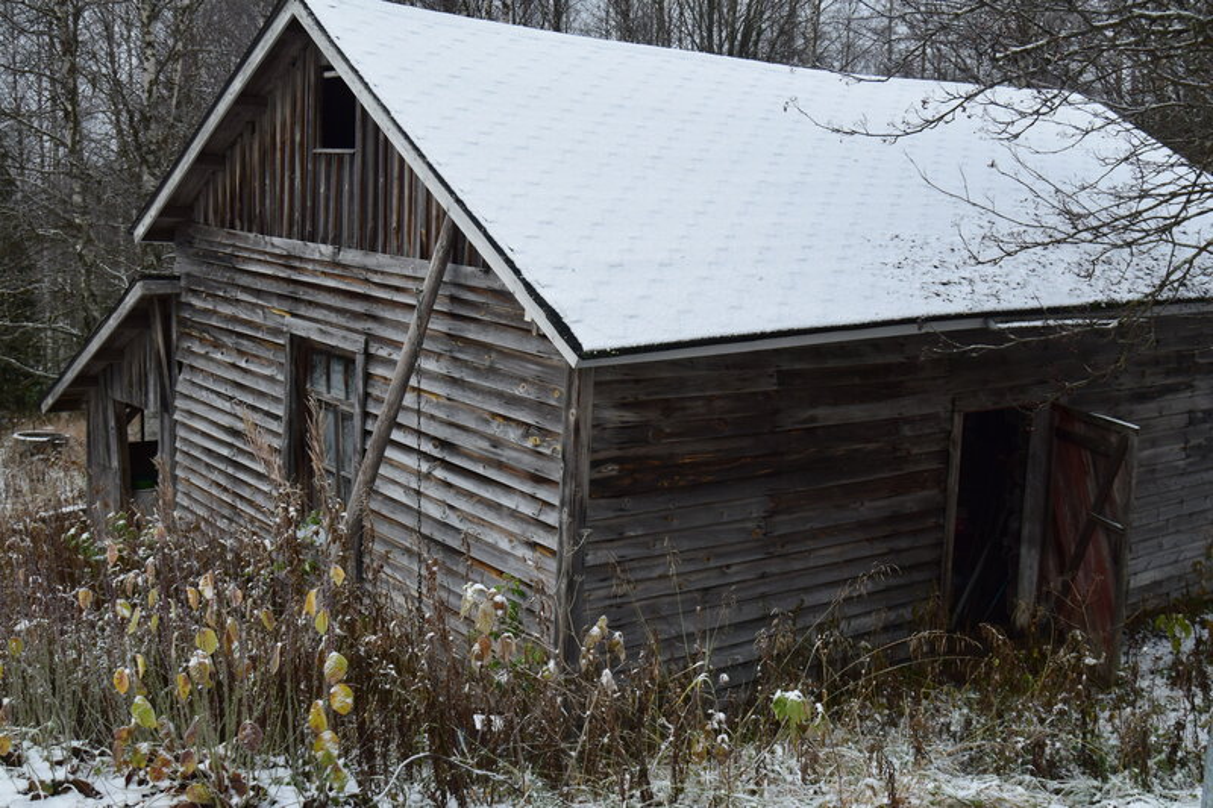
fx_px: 1314
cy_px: 404
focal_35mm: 39
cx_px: 606
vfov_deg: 34.2
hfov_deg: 49.6
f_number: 9
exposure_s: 1/160
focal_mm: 26
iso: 400
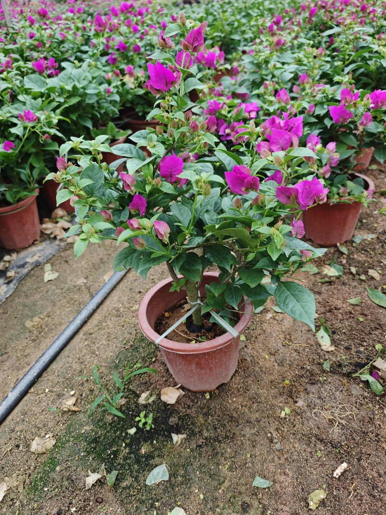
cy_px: 258
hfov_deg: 58.9
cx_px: 193
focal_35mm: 23
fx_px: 342
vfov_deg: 73.9
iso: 50
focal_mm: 6.55
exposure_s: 1/100
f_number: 1.6
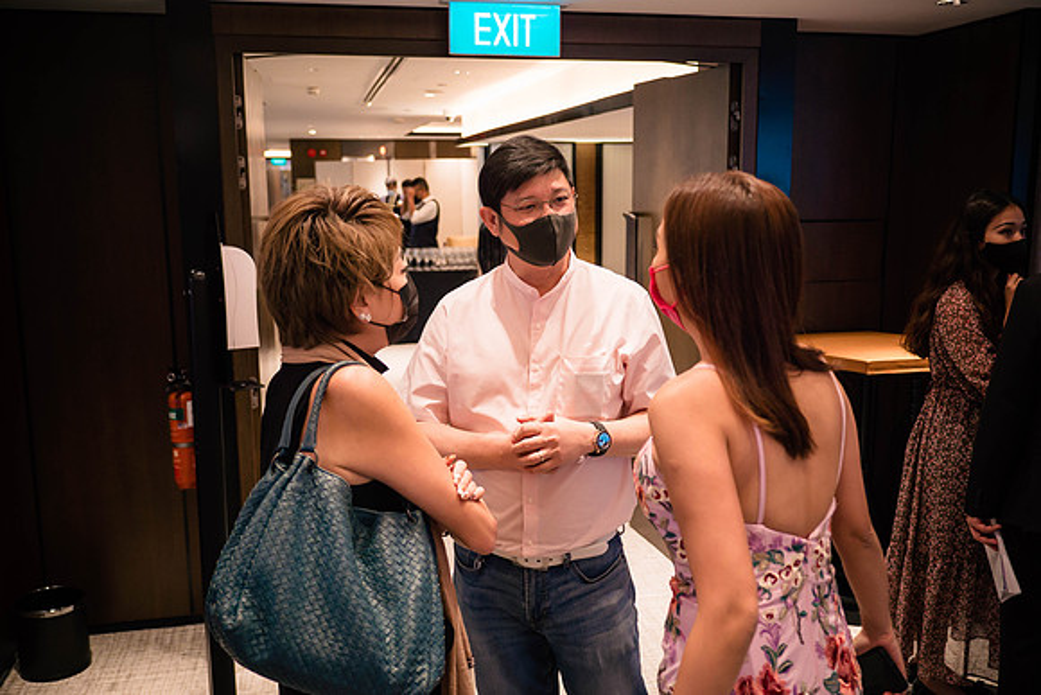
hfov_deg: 55.3
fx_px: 993
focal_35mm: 34
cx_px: 520
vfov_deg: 38.6
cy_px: 348
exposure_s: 1/125
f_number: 1.7
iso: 1250
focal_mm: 16
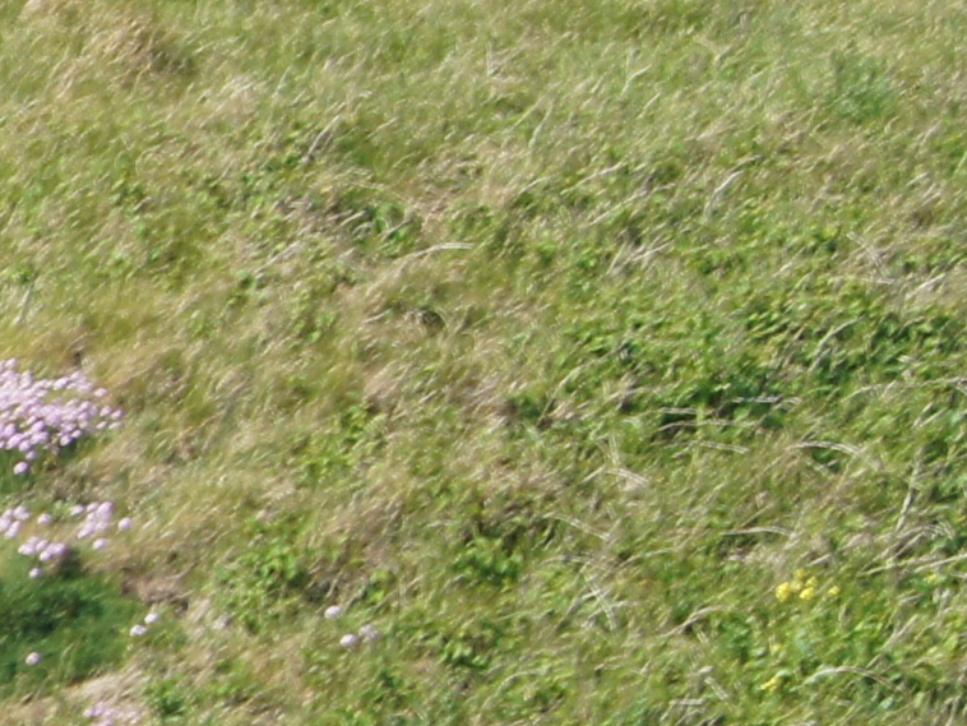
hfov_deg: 6.6
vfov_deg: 5.3
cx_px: -1518
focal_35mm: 280
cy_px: 729
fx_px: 7824
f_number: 13
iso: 100
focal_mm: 30
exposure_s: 1/80
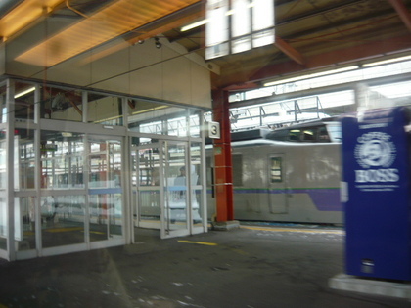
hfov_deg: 55.4
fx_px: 392
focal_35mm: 33
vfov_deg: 42.9
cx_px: 206
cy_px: 154
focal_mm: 5.5
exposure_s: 1/100
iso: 100
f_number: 2.8
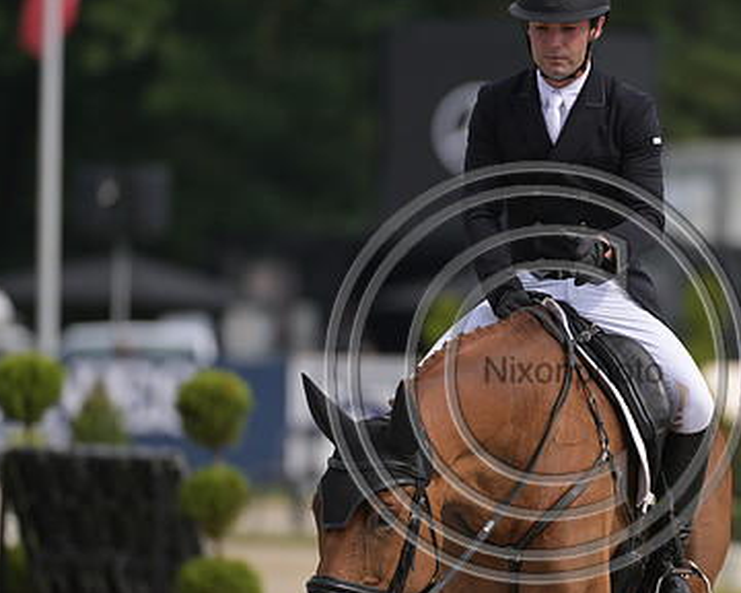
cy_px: 343
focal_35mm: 605
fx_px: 13268
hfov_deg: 3.2
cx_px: 515
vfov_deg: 2.6
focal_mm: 400
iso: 200
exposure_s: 1/1250
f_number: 5
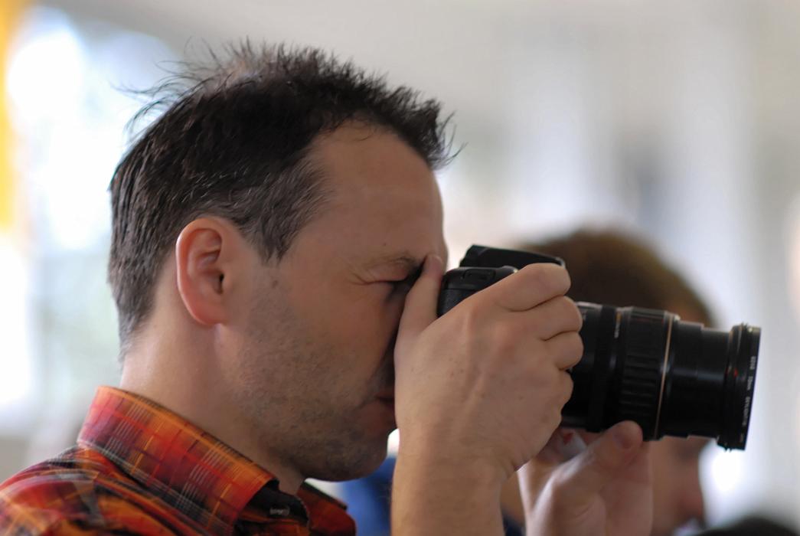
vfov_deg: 6.8
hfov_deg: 10.1
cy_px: 268
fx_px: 4506
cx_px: 400
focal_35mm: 202
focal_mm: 135
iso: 400
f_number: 2
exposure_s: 1/80
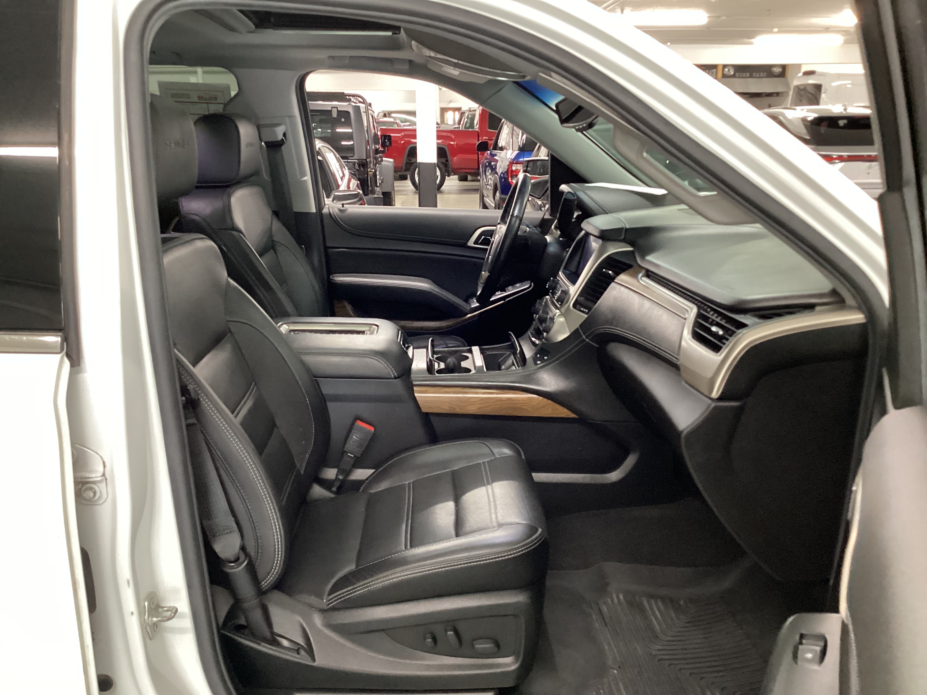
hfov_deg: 58.4
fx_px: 830
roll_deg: +0.6
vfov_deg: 45.4
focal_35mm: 31
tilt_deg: -17.0
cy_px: 348
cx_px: 464
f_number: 2.4
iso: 320
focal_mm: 3.3
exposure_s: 1/33
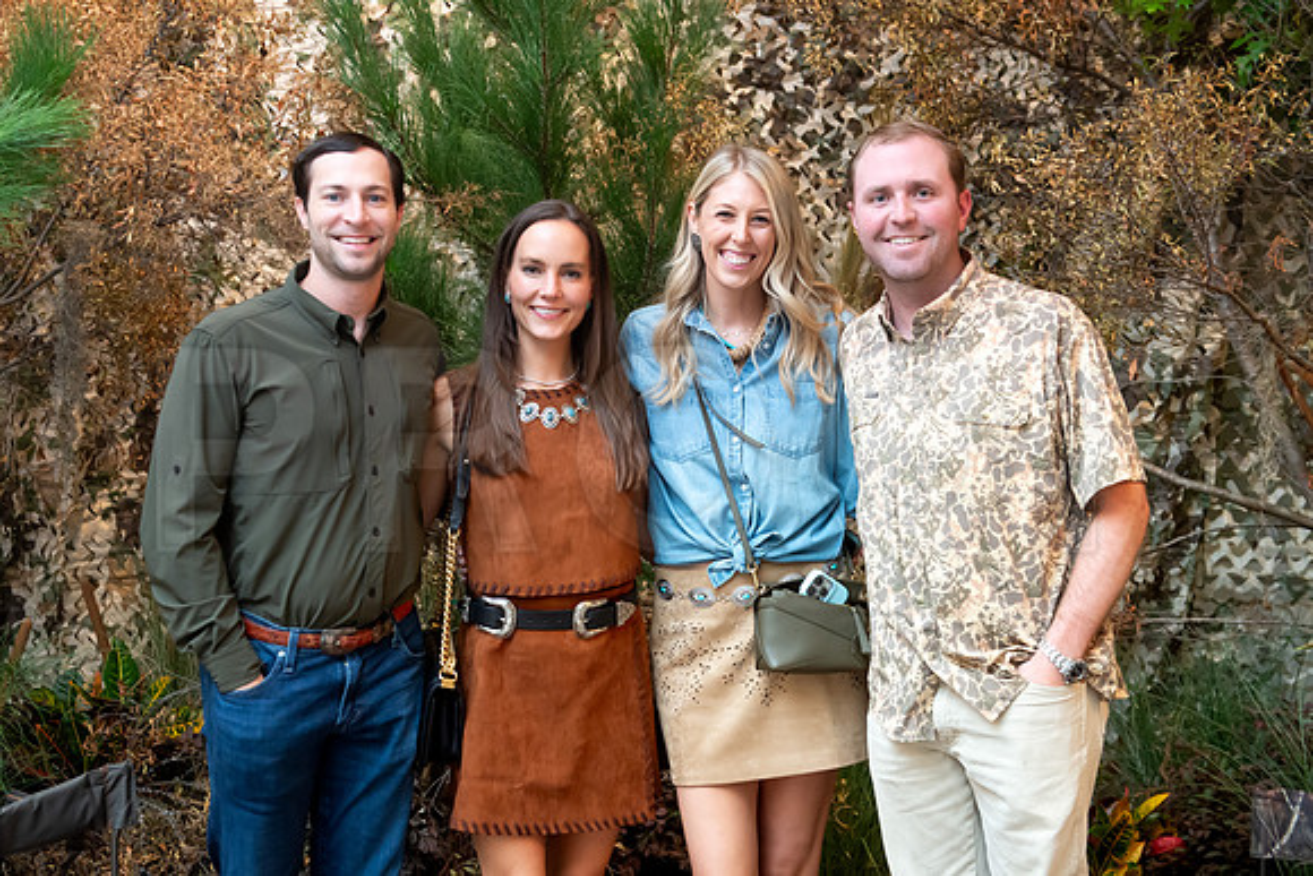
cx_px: 611
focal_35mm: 54
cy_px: 422
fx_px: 1964
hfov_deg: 36.9
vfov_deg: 25.1
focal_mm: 48
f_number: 5
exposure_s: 1/100
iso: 3200
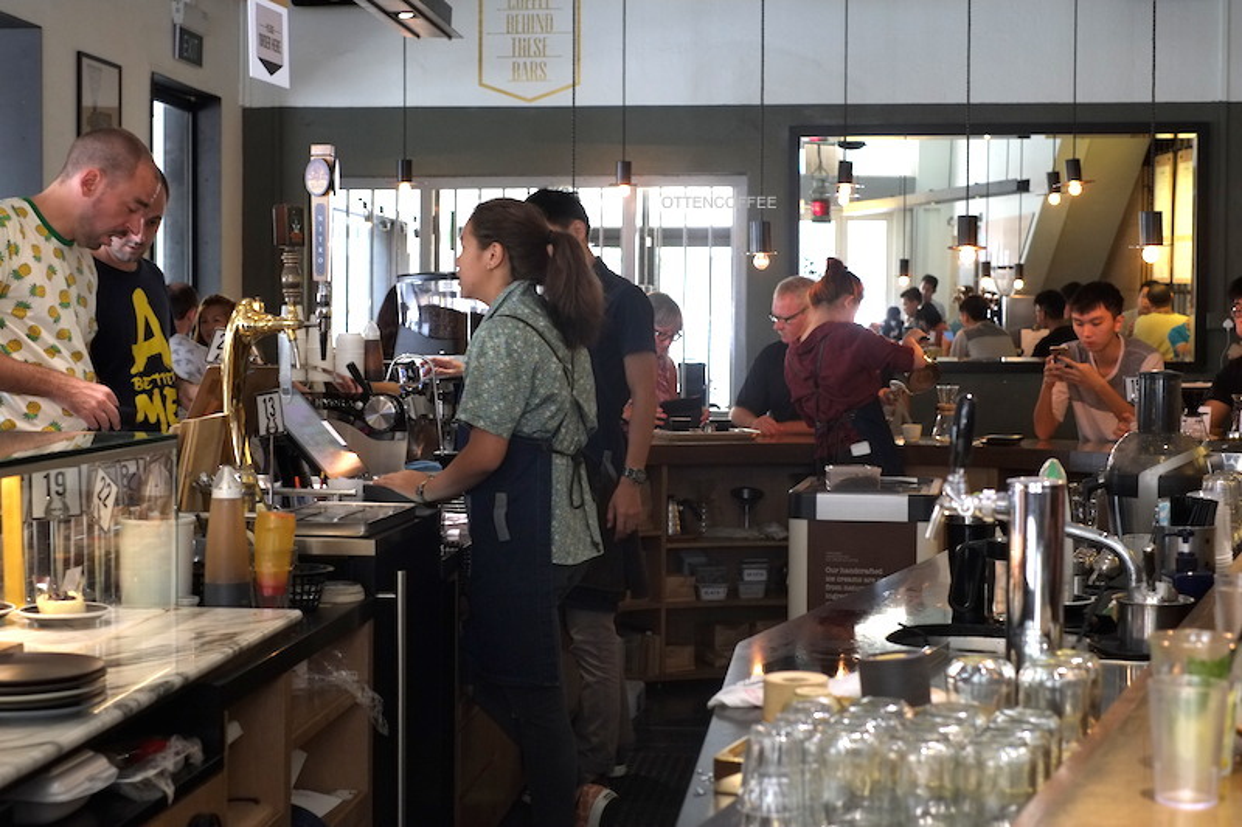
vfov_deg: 25.5
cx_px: 621
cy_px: 414
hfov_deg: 37.5
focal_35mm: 53
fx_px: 1828
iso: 1600
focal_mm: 35
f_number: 4.5
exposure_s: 1/60
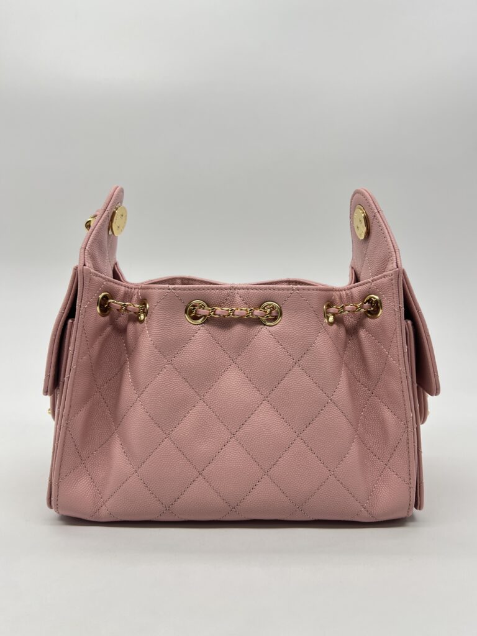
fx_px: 478
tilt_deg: -8.2
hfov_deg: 53.1
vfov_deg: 67.3
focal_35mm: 26
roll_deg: +0.3
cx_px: 238
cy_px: 318
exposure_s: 1/113
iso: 32
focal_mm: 5.7
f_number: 1.5
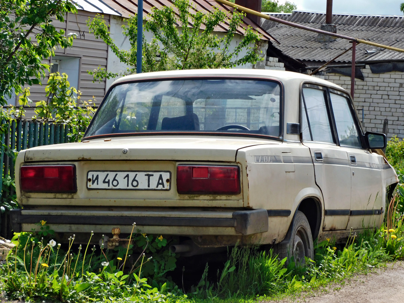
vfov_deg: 12.9
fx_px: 1342
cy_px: 152
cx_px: 202
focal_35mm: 115
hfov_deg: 17.1
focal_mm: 20.6
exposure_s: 1/500
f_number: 5
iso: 125
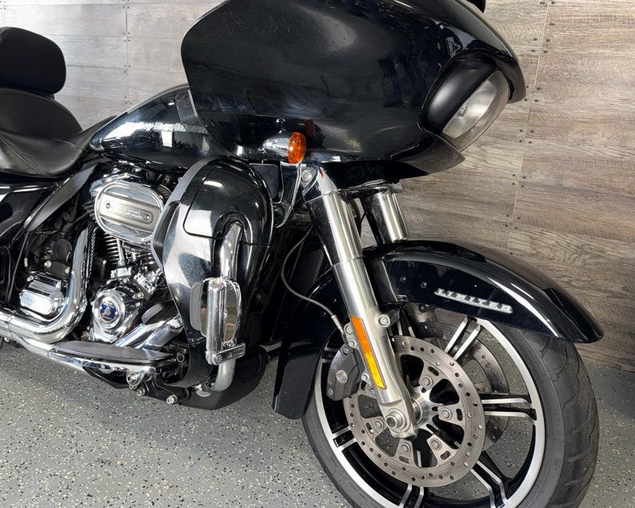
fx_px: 564
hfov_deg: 58.1
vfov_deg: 48.3
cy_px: 210
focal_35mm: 30
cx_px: 243
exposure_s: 1/15
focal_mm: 6.76
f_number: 1.78
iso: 80
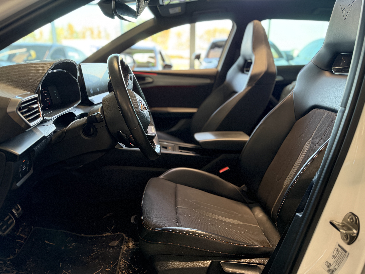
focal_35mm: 24
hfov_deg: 71.6
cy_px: 137
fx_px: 253
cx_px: 182
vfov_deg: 56.8
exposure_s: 1/60
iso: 320
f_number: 1.78
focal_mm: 6.76
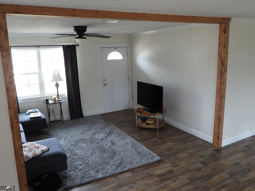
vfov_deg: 49.7
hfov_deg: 63.4
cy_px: 93
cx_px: 121
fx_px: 206
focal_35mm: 28
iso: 280
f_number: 2.8
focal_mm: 4.7
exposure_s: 1/30
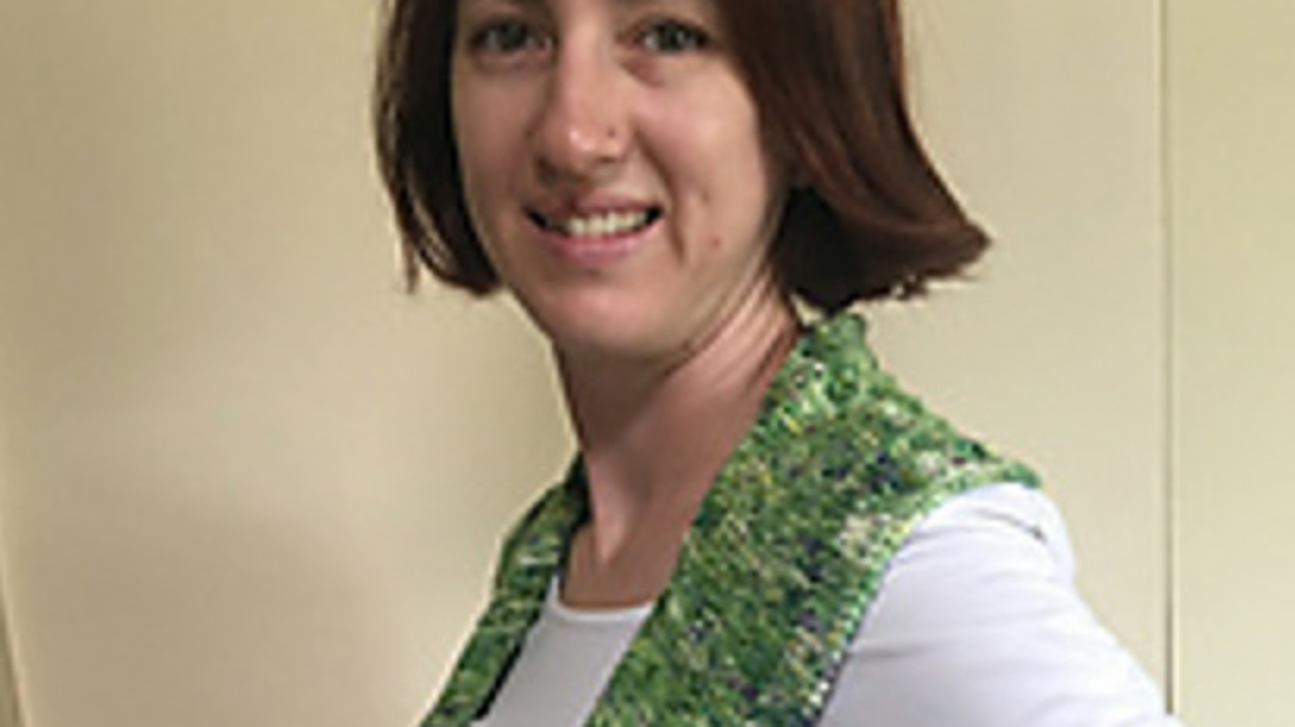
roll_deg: +3.7
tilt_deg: -12.6
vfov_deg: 22.7
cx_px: 615
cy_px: 834
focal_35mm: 49
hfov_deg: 42.1
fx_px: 1682
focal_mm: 4.15
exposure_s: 1/33
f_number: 2.2
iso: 125
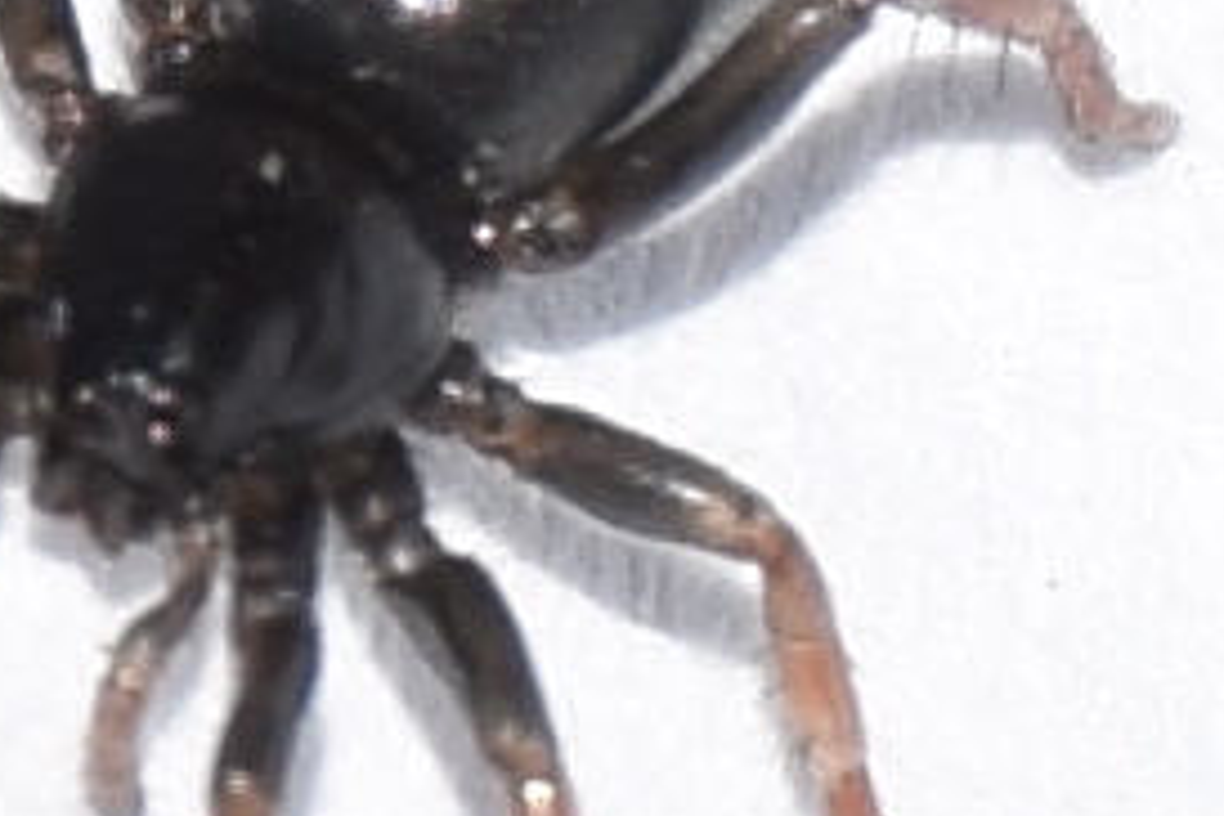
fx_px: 25090
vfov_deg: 1.9
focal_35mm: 738
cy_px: 233
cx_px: 507
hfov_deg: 2.8
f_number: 11
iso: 100
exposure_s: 1/160
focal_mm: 140
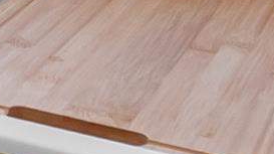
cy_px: -208
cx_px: -48
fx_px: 857
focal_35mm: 118
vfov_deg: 9.2
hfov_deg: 17.4
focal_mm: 10
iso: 250
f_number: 8
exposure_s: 1/15
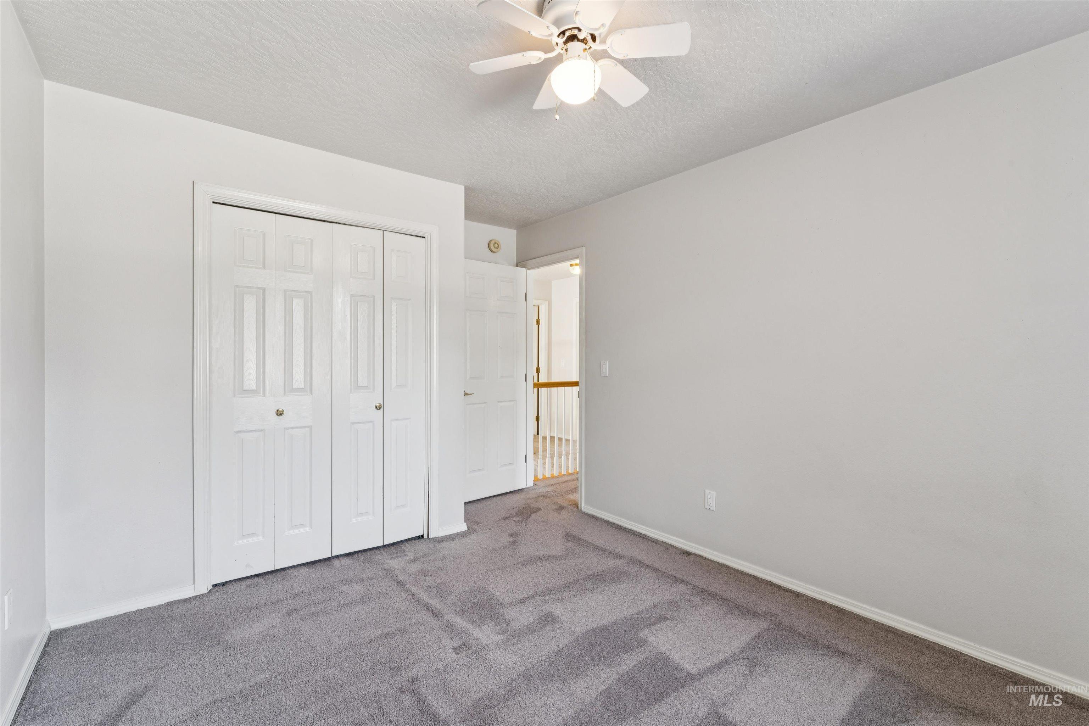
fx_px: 481
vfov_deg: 74.1
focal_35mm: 16
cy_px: 363
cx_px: 544
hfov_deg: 97.1
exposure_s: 1/5
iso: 400
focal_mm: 15.9
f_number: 13
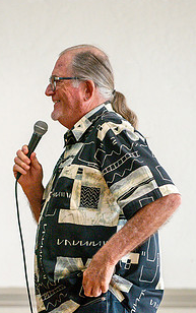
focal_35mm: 326
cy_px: 167
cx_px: 46
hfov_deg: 4.0
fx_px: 2781
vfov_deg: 6.4
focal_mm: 170
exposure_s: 1/400
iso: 2000
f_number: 2.8
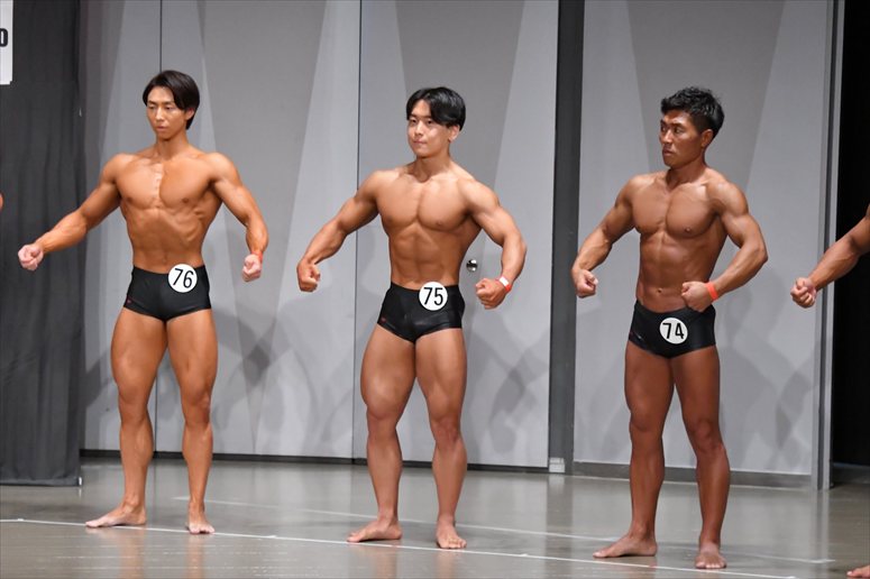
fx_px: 4879
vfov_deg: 6.8
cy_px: 290
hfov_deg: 10.2
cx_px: 435
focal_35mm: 202
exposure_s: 1/400
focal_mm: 135
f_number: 5.6
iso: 6400
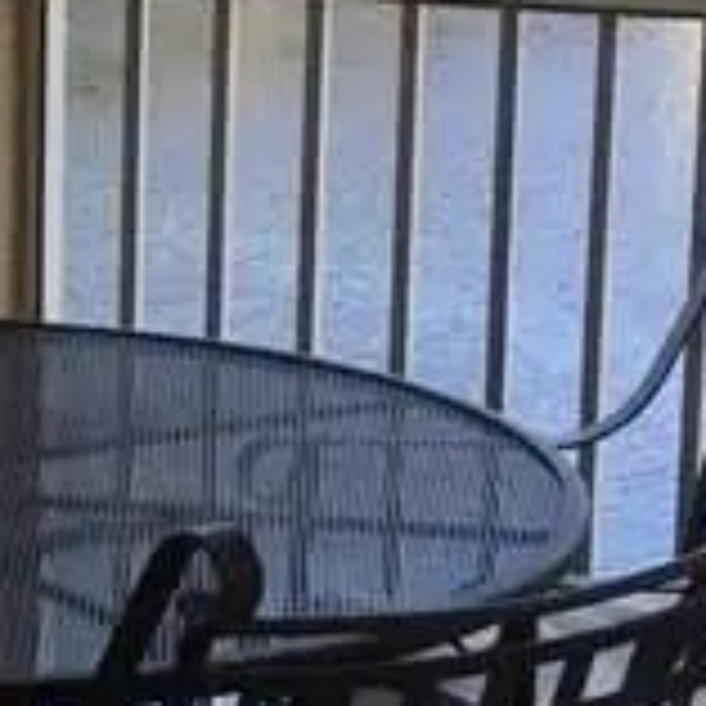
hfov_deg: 9.9
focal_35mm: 167
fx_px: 3853
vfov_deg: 10.5
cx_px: -558
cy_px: 301
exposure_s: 1/237
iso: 32
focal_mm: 4.15
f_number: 2.2
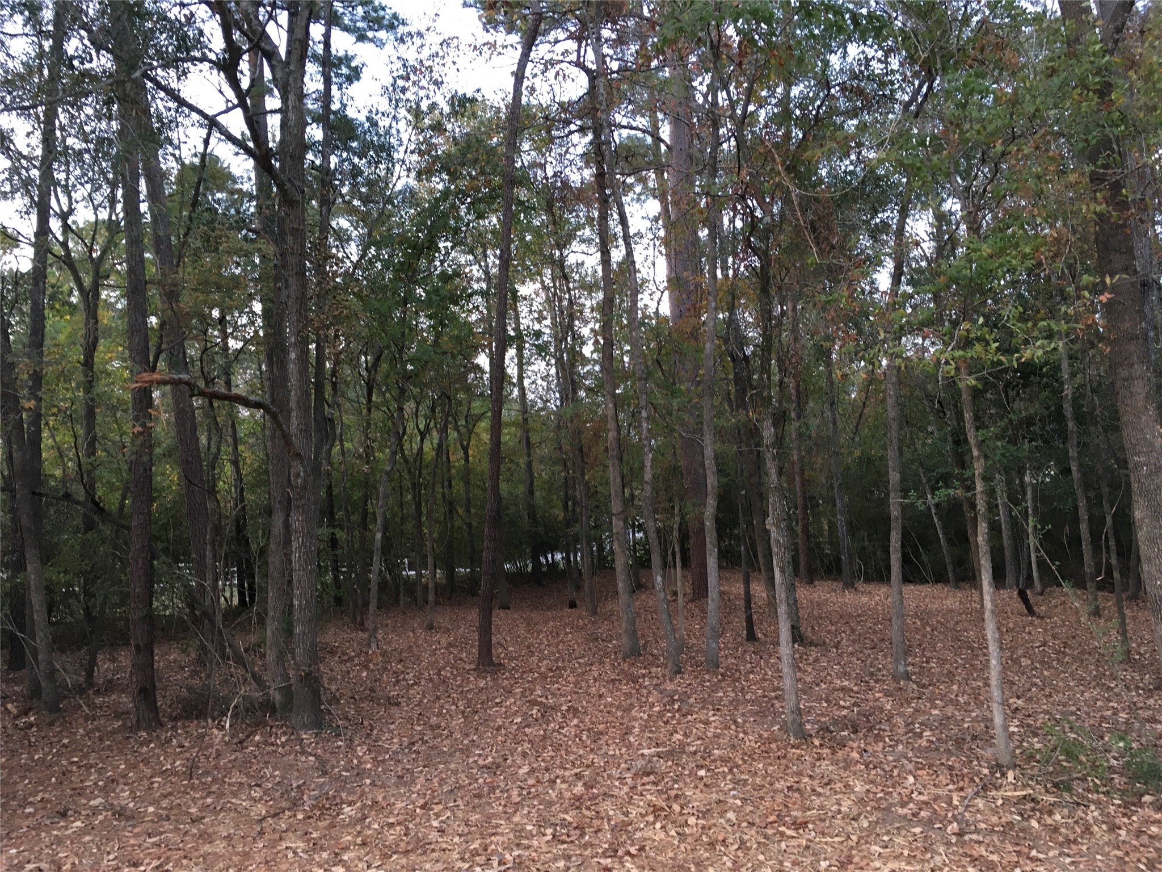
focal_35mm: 29
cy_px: 436
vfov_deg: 48.2
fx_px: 973
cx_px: 581
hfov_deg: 61.7
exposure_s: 1/30
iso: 64
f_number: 2.2
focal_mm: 4.15
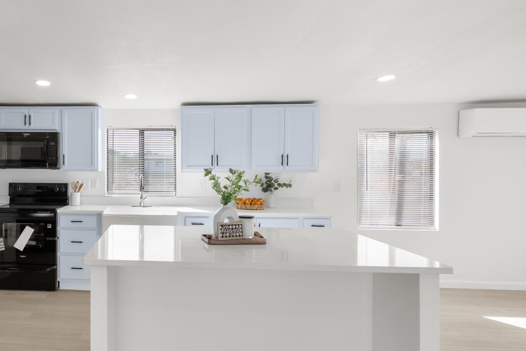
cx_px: 118
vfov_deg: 47.9
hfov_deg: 62.6
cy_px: 169
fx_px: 394
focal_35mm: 27
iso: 200
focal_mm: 16
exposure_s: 1/50
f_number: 8
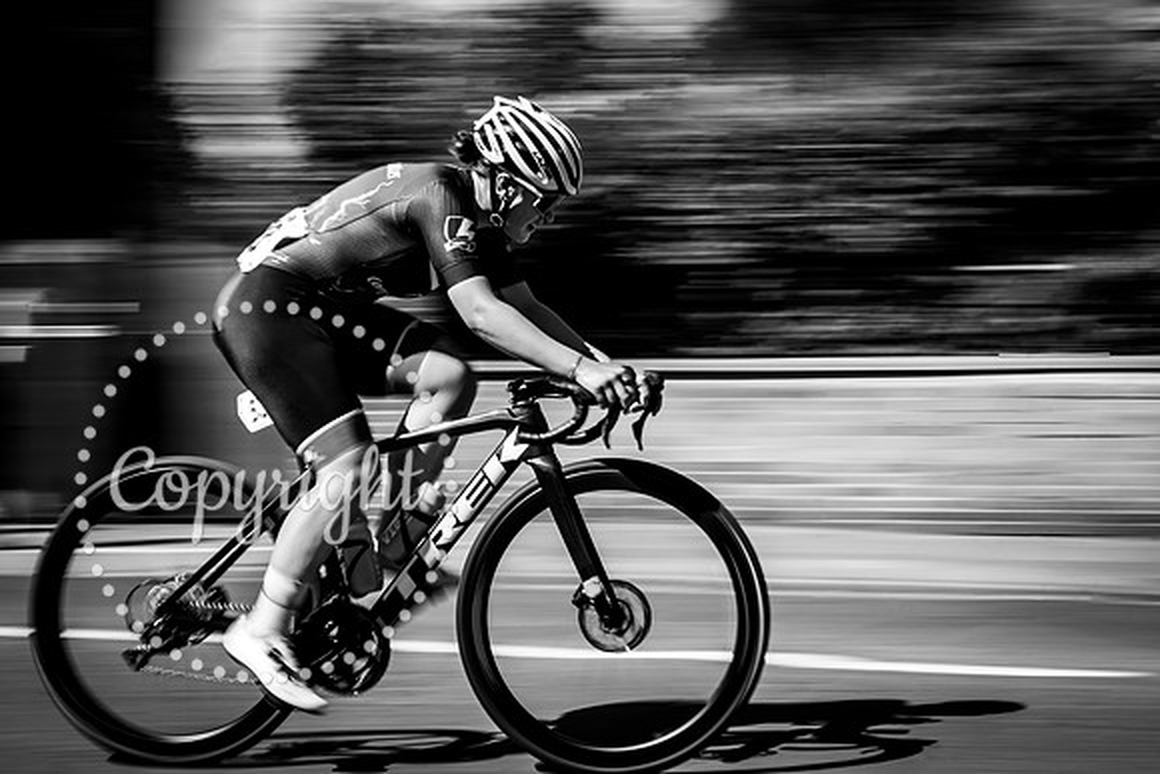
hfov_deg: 22.4
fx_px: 2925
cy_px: 272
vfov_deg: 15.1
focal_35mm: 91
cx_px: 602
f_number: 18
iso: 100
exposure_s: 1/40
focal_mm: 70
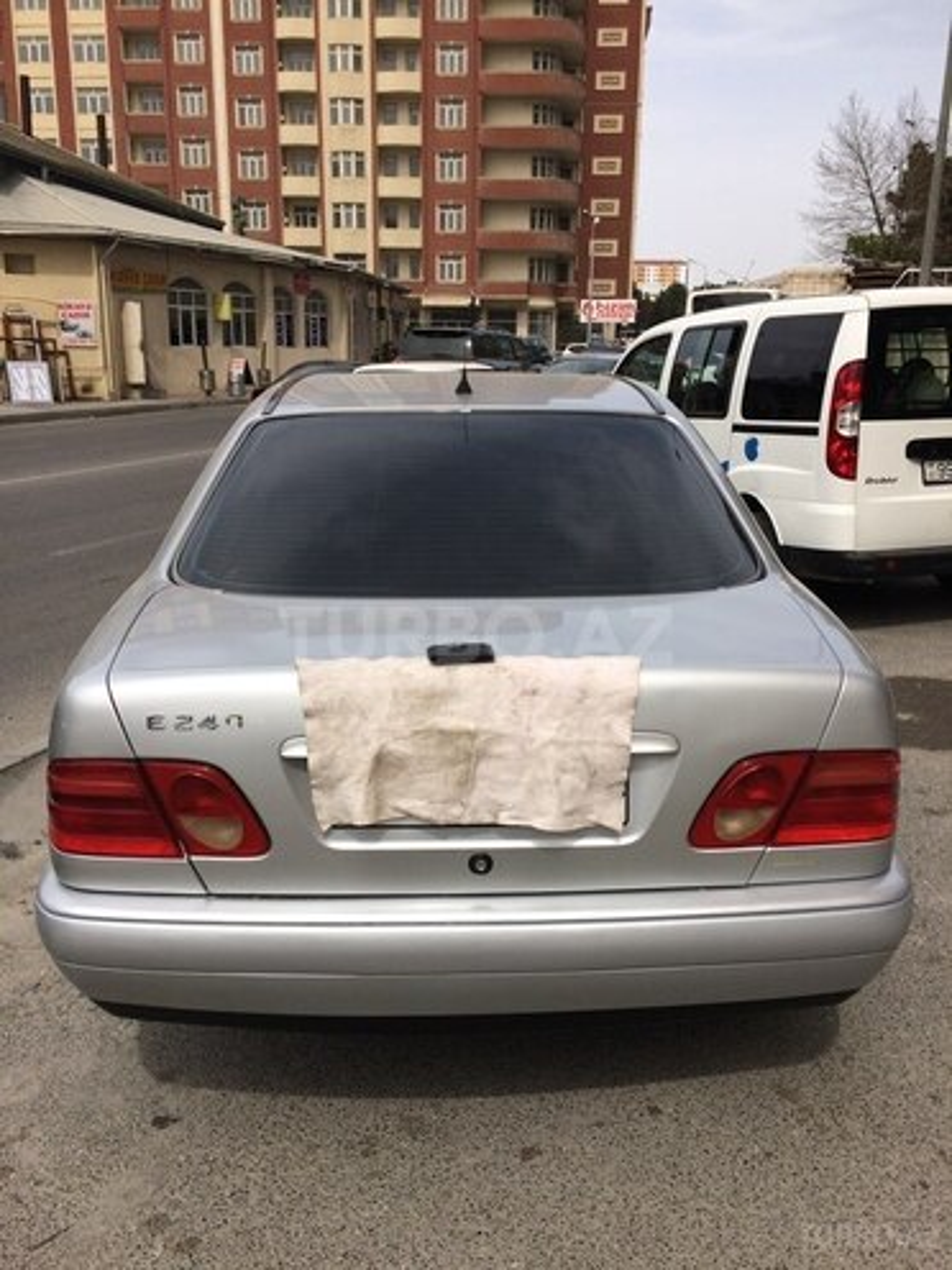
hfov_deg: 48.2
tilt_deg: -19.6
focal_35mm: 29
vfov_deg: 61.7
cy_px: 635
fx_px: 1063
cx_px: 476
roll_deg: +1.1
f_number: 2.2
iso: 32
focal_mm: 4.15
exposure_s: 1/2283
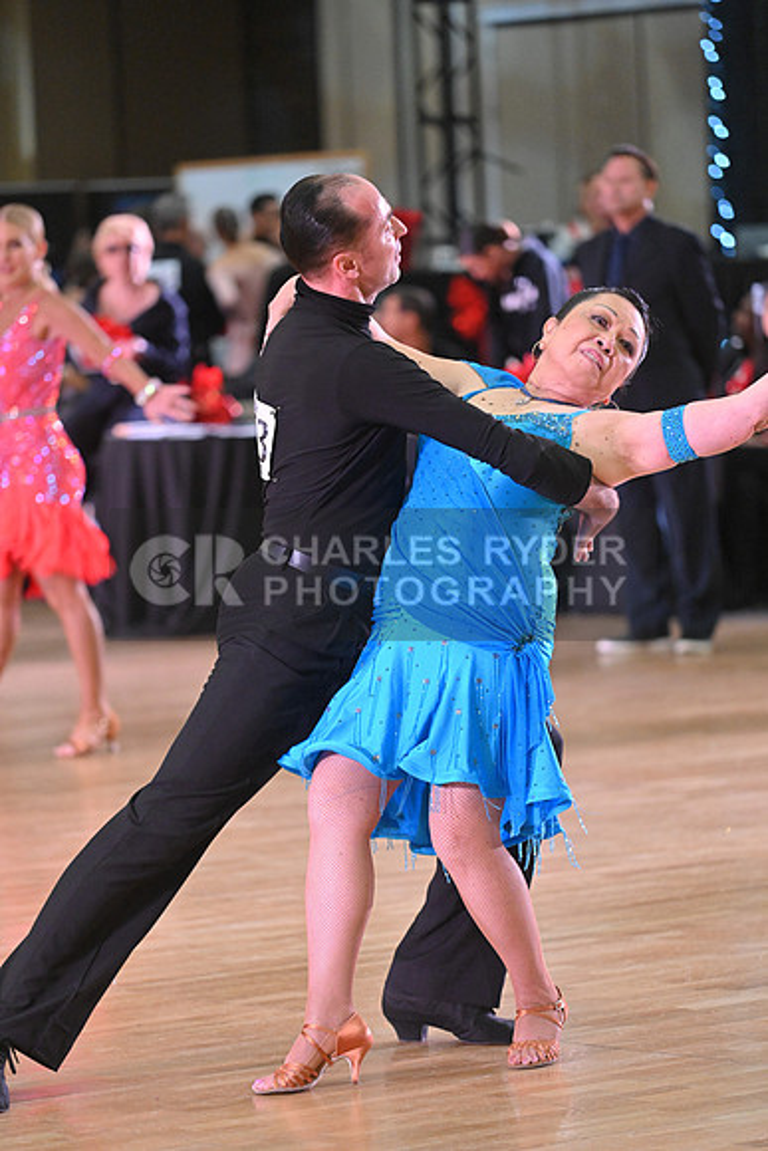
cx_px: 384
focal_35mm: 180
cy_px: 576
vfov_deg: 11.4
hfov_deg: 7.6
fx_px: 5756
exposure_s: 1/400
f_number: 4
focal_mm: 180
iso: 4000
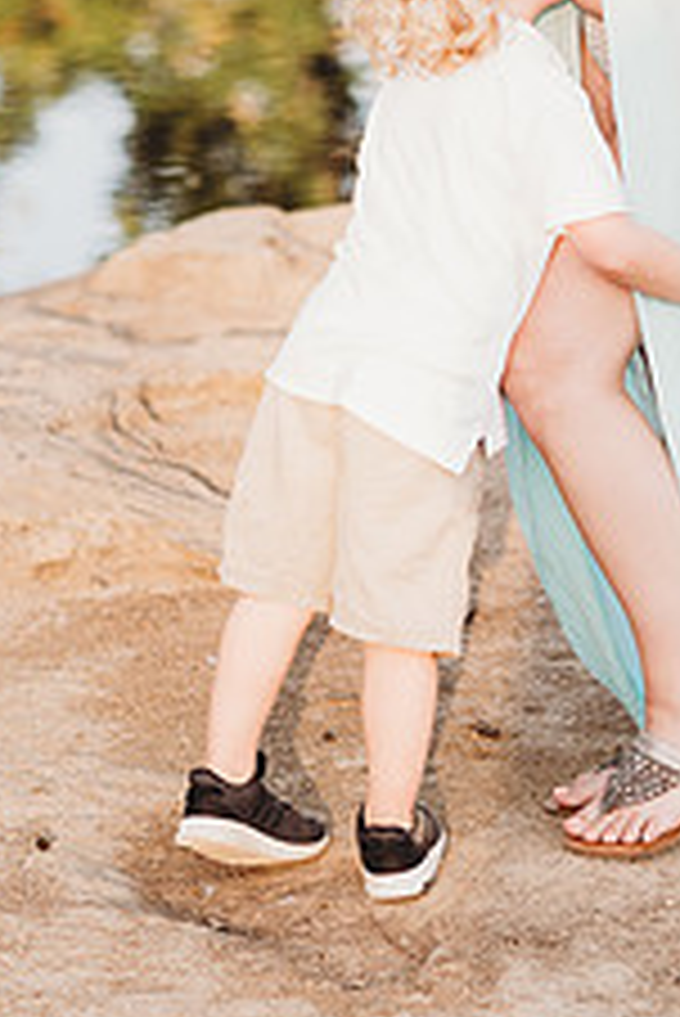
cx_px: 572
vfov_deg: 12.1
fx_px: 4781
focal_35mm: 169
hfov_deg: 8.1
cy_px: 194
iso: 160
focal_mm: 85
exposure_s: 1/500
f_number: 2.5
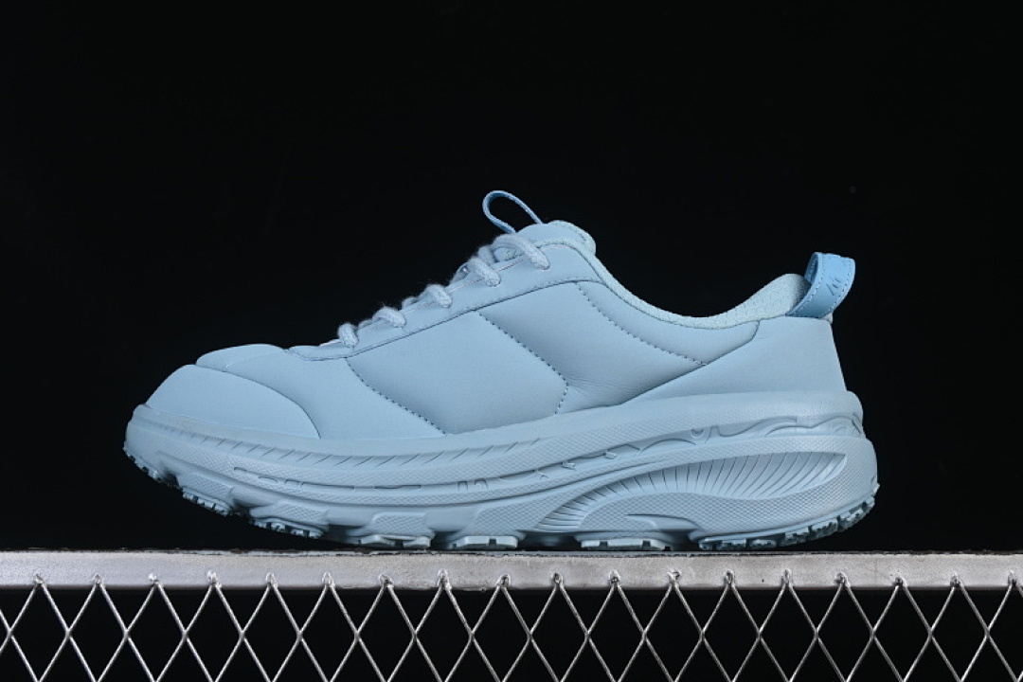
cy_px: 341
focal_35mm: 75
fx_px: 2131
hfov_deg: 27.0
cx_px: 512
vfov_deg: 18.2
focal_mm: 50
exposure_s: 1/80
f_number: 8
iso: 160
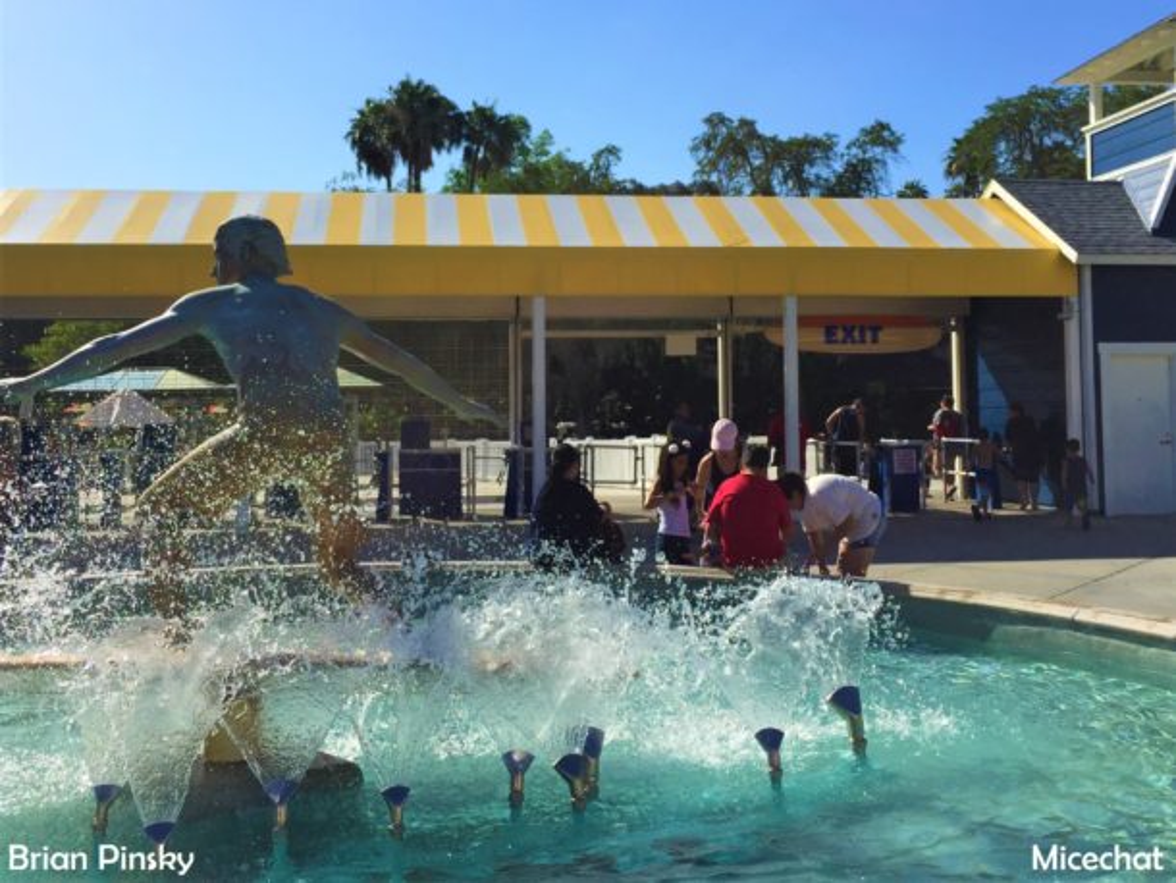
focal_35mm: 29
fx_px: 986
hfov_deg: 61.6
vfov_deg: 48.3
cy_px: 442
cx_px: 588
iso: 32
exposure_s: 1/2825
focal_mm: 4.15
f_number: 2.2
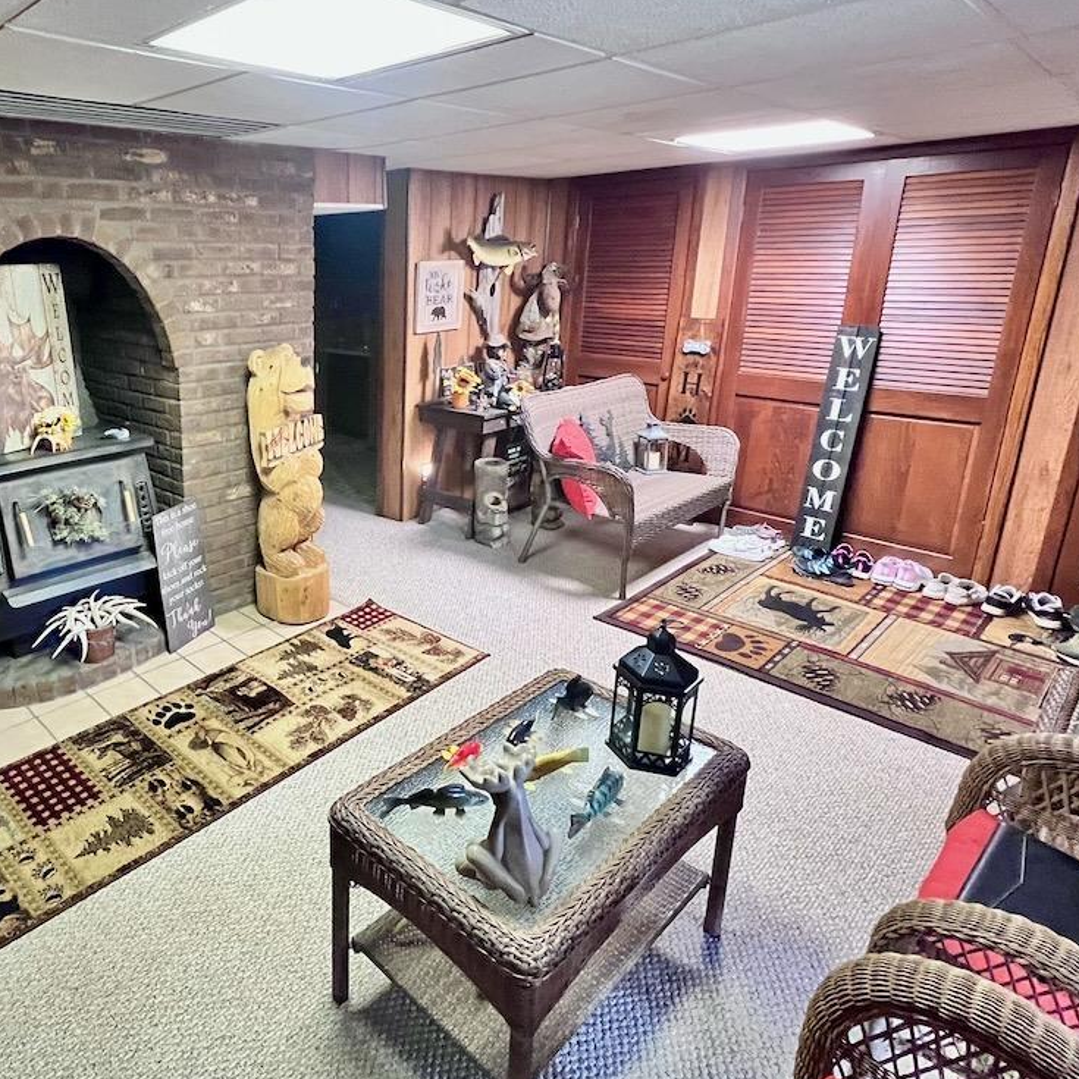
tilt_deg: -15.3
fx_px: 705
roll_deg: +1.1
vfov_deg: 74.4
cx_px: 301
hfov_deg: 70.9
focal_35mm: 20
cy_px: 461
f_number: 1.8
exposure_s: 1/40
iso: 640
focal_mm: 1.57
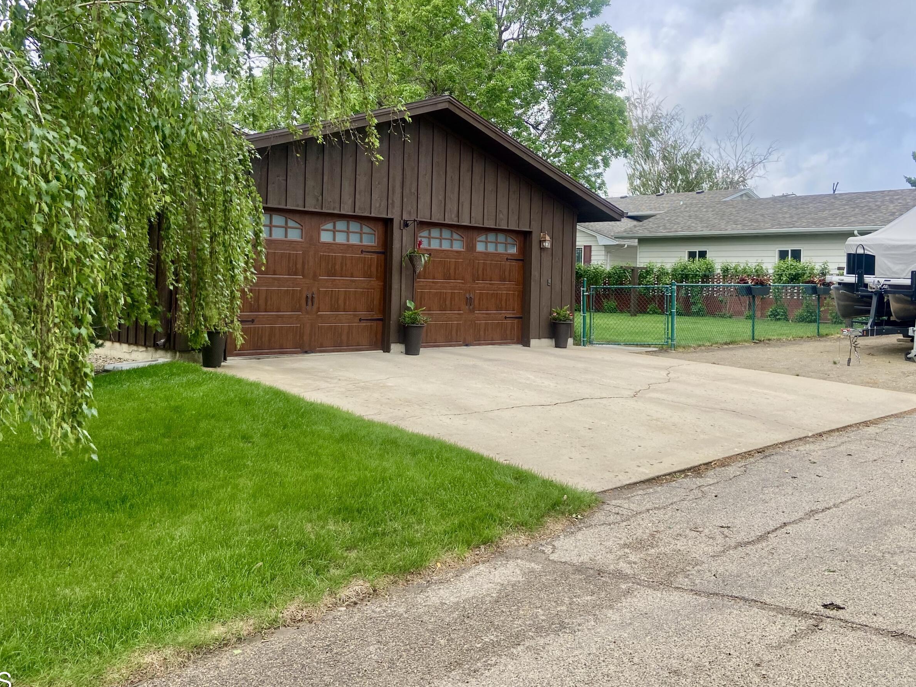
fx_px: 873
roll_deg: -1.7
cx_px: 505
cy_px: 286
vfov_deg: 42.8
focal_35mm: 33
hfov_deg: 55.2
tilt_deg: +0.3
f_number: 1.8
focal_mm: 4.25
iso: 32
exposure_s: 1/1232
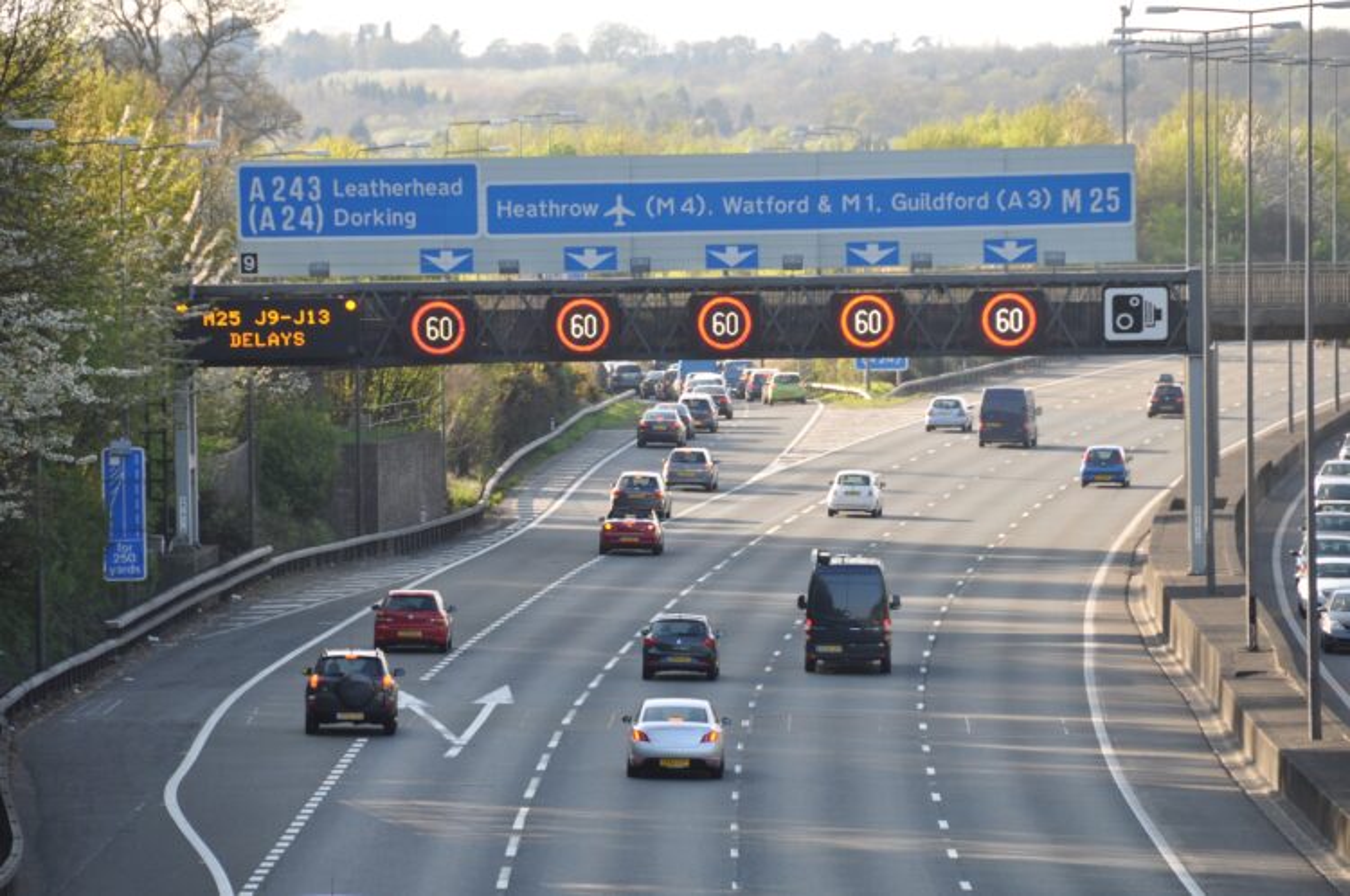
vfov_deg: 4.6
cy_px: 448
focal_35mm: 300
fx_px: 11235
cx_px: 675
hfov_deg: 6.9
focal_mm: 200
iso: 200
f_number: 5.6
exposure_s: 1/160
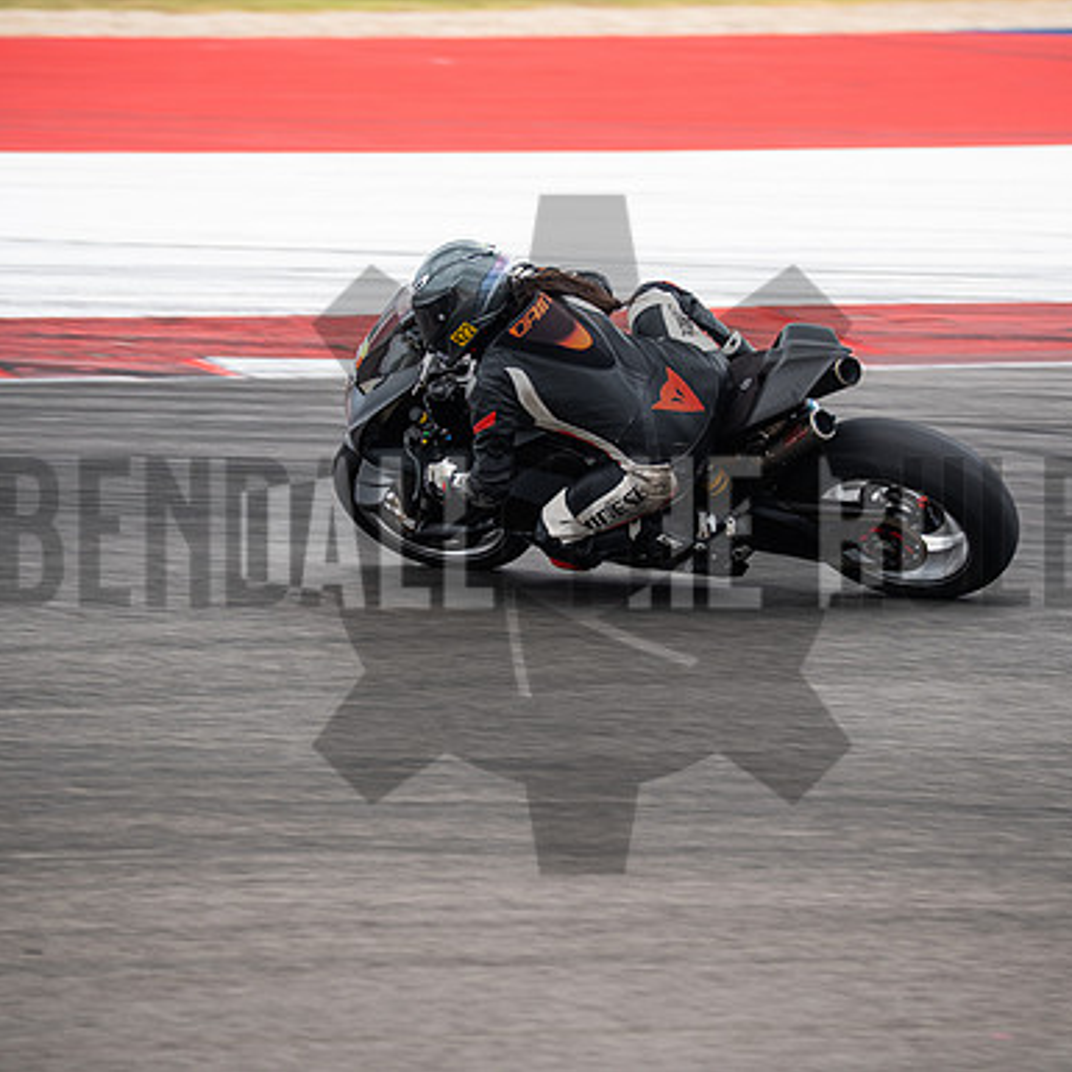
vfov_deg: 6.8
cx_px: 582
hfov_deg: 6.8
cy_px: 536
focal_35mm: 259
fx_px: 9074
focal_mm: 134.4
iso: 160
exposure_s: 1/250
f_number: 3.6
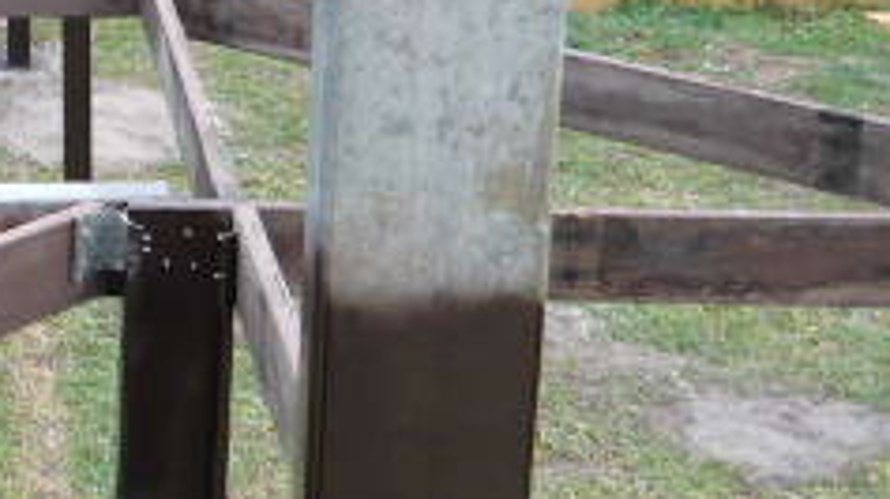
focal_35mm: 97
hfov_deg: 20.2
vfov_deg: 12.4
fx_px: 2288
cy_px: 41
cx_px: -263
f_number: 2.8
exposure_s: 1/40
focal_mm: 5.5
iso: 100
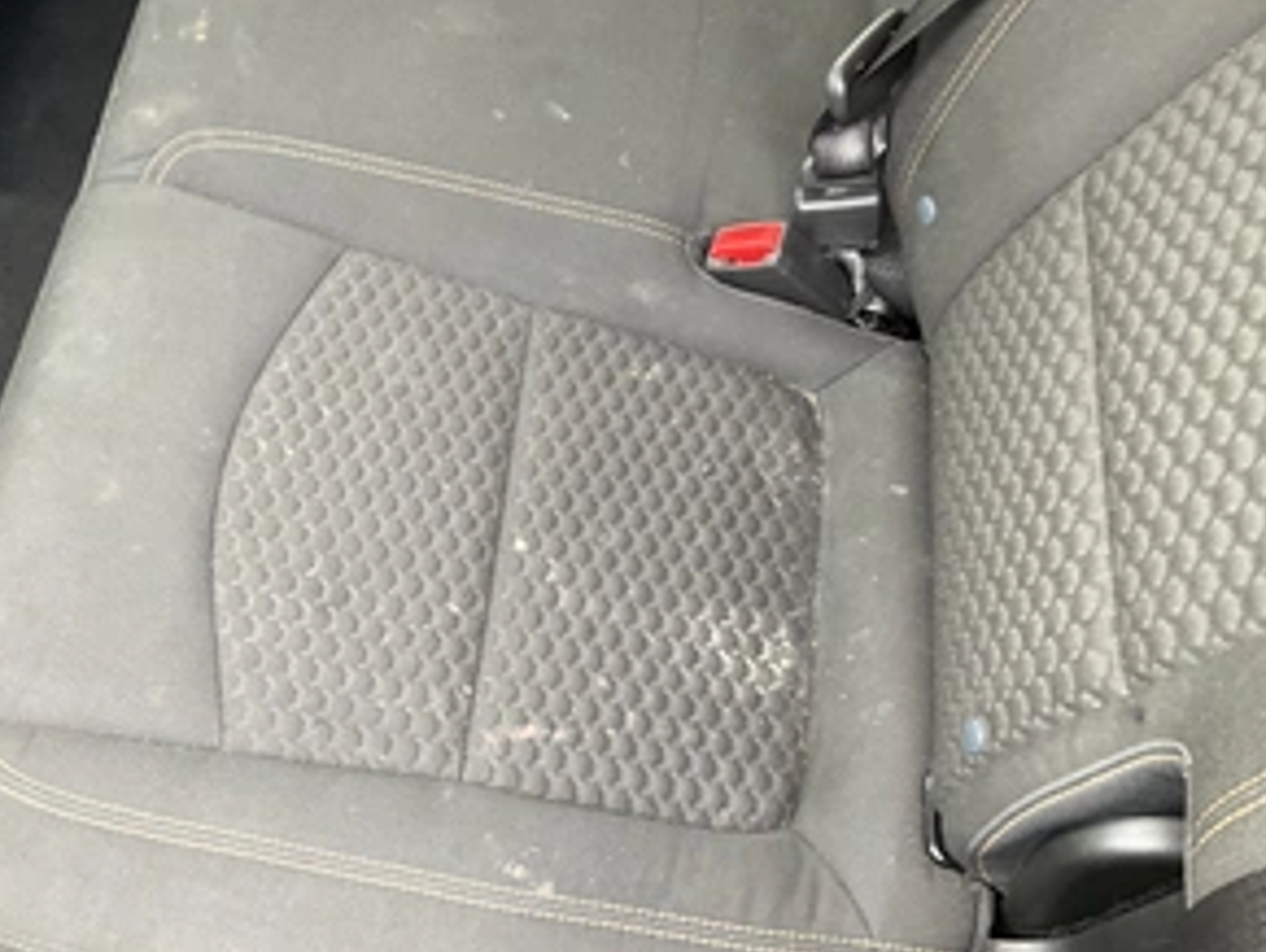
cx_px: 397
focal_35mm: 40
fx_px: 1464
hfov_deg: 45.9
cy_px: 563
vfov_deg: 35.9
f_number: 1.8
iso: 100
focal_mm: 3
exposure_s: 1/60
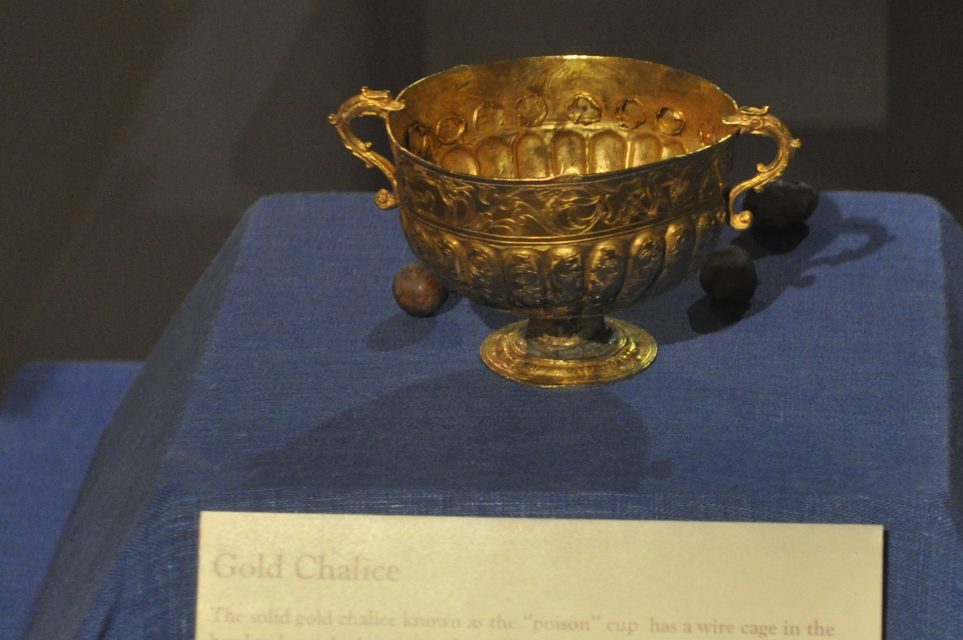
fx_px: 3500
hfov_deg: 15.7
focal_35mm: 131
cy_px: 317
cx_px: 552
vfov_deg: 10.4
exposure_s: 1/20
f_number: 3.8
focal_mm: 48
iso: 1600
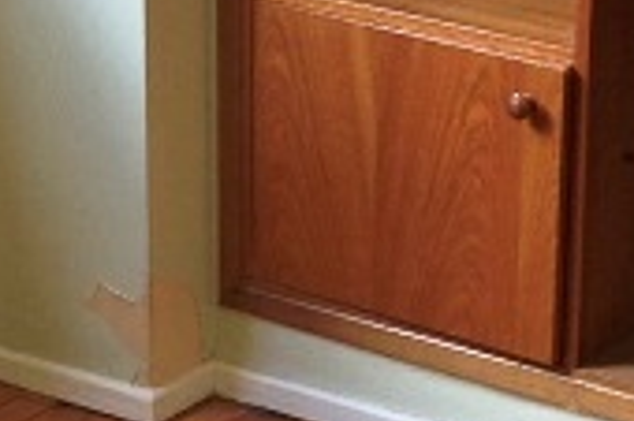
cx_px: 254
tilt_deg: -18.3
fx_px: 2903
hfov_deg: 12.5
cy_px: 186
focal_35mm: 165
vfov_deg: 8.3
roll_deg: +1.2
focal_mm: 4.12
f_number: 2.4
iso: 50
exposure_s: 1/33
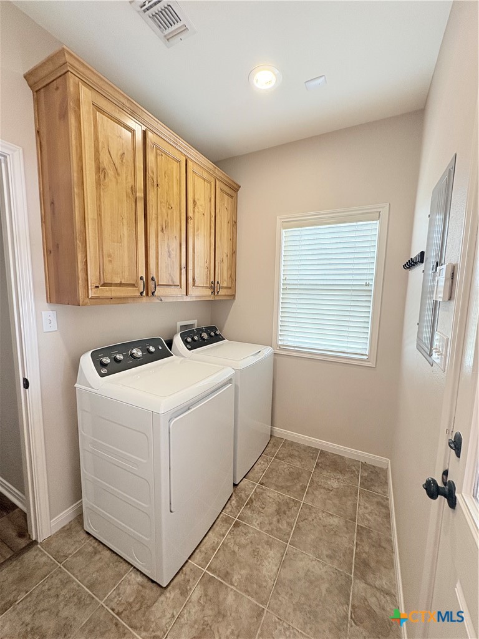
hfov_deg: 85.7
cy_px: 320
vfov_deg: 102.1
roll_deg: -1.5
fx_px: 258
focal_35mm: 14
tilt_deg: -6.4
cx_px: 240
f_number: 2.2
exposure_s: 1/60
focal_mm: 2.22
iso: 160
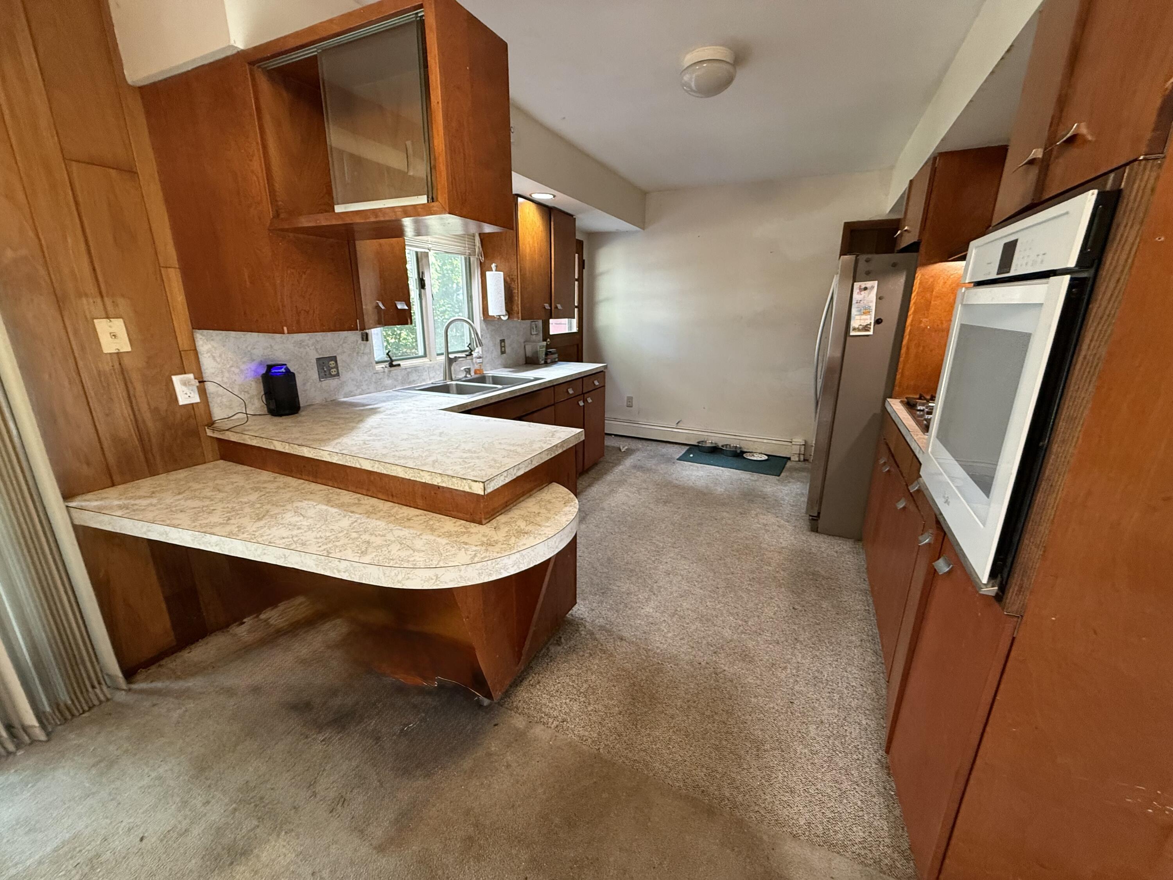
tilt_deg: -15.1
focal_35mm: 14
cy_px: 440
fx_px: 474
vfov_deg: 85.7
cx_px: 586
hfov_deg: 102.1
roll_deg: +0.5
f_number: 2.2
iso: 320
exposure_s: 1/60
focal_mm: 2.22
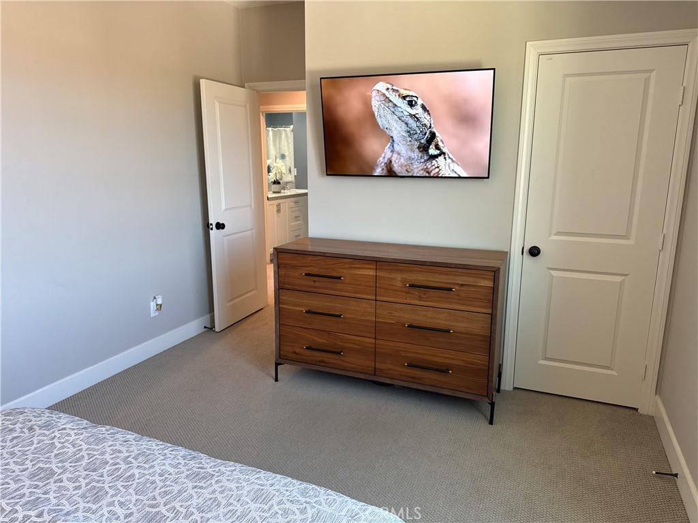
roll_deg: -0.3
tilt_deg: -11.2
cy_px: 262
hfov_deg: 71.6
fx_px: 484
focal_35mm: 24
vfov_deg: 56.8
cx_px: 349
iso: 200
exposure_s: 1/120
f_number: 1.78
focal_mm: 6.76
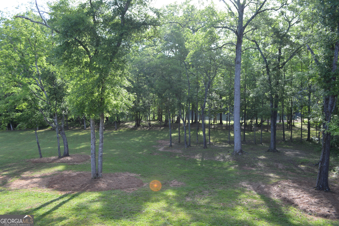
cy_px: 113
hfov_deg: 67.4
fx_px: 254
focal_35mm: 27
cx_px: 170
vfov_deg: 47.9
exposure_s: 1/125
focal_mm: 18
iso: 220
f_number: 5.6
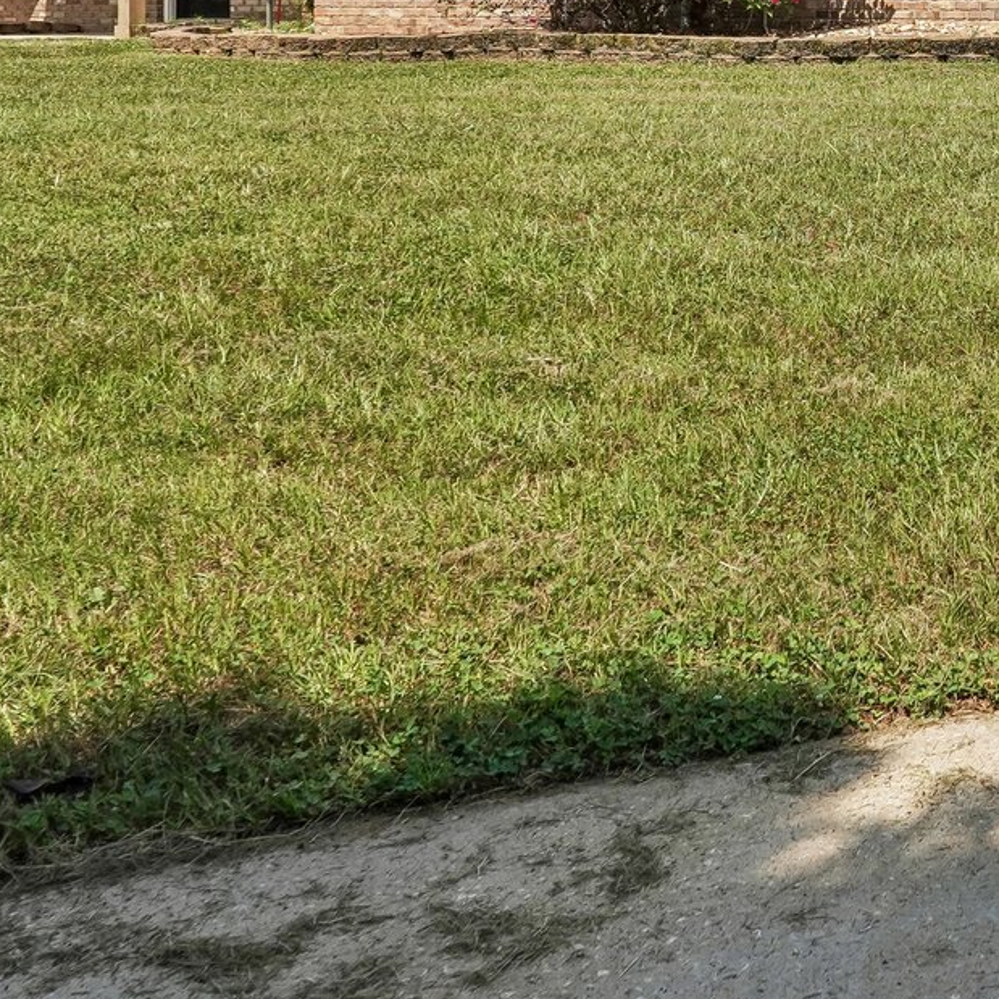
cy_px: -6
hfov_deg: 25.4
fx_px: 1926
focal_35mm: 59
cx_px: 1273
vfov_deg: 27.4
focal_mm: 21
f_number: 8
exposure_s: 1/2500
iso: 800
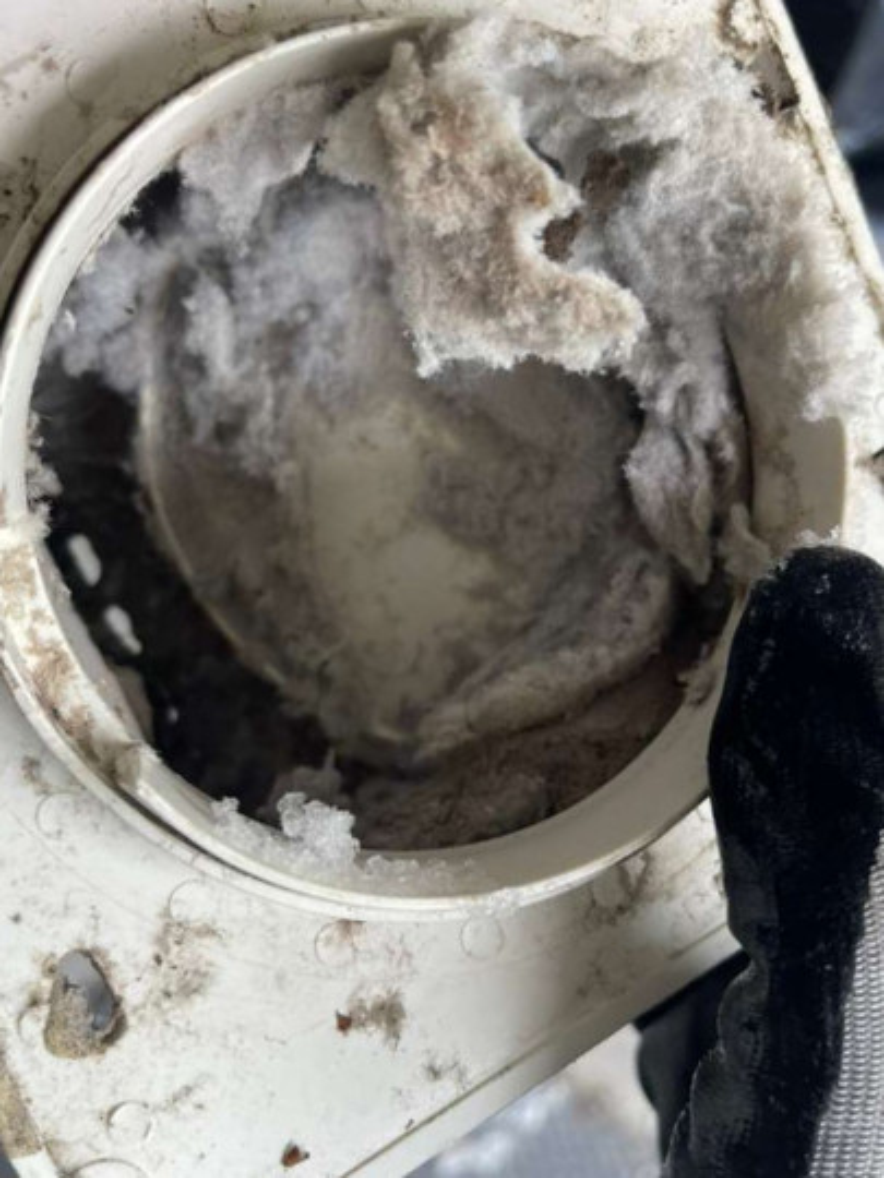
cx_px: 442
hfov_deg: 48.2
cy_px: 589
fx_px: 987
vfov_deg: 61.7
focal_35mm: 29
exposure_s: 1/120
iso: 32
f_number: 2.2
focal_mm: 4.2
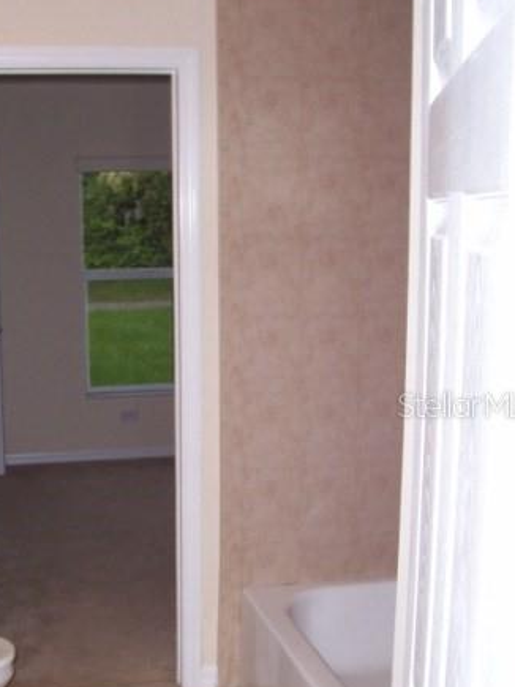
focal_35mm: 50
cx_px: 167
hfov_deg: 28.9
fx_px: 992
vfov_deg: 38.1
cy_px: 404
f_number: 2.7
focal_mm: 5.6
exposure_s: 1/60
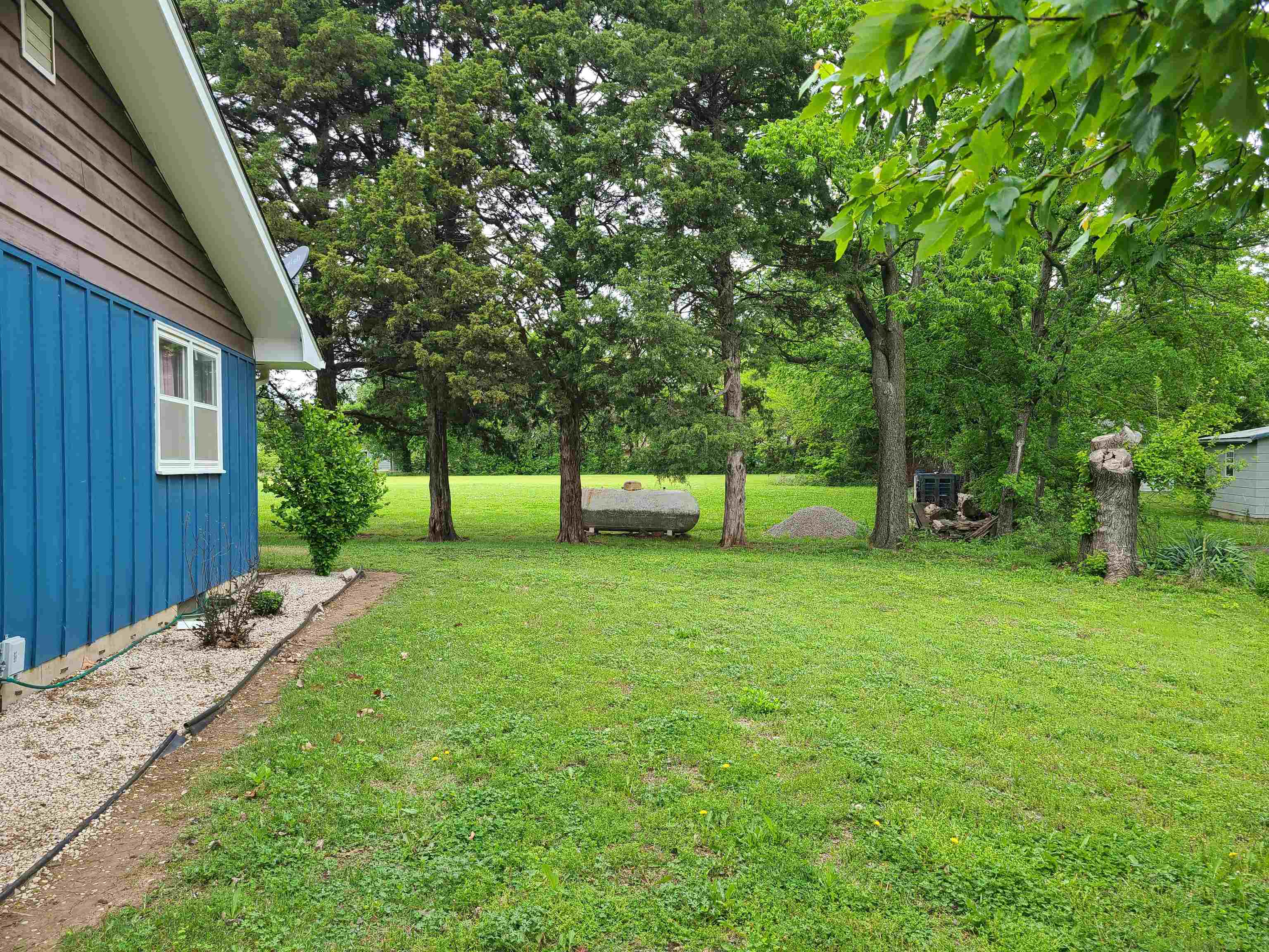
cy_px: 476
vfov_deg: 53.1
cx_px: 634
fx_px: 953
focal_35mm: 26
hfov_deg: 67.3
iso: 40
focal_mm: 5.4
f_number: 1.8
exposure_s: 1/242
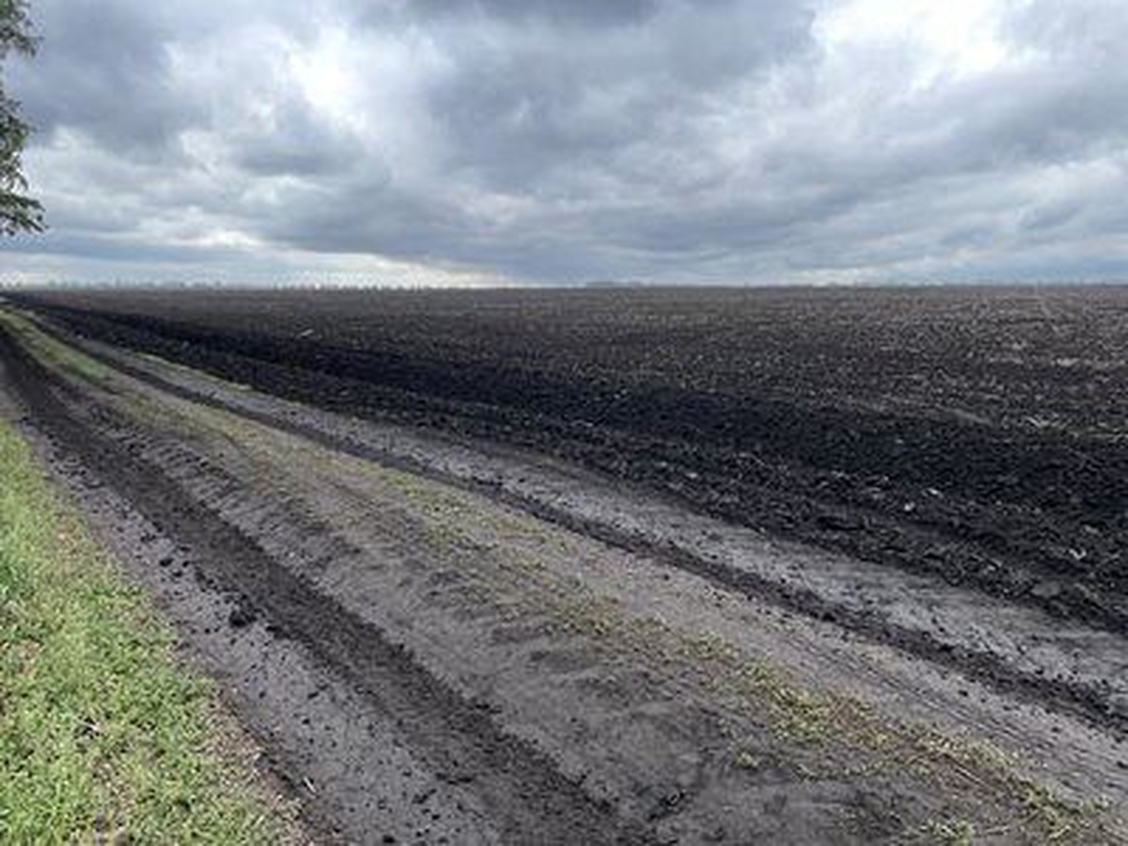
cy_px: 423
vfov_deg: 53.1
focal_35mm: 26
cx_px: 564
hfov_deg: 67.3
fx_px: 847
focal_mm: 4.2
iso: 32
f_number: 1.6
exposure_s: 1/1531
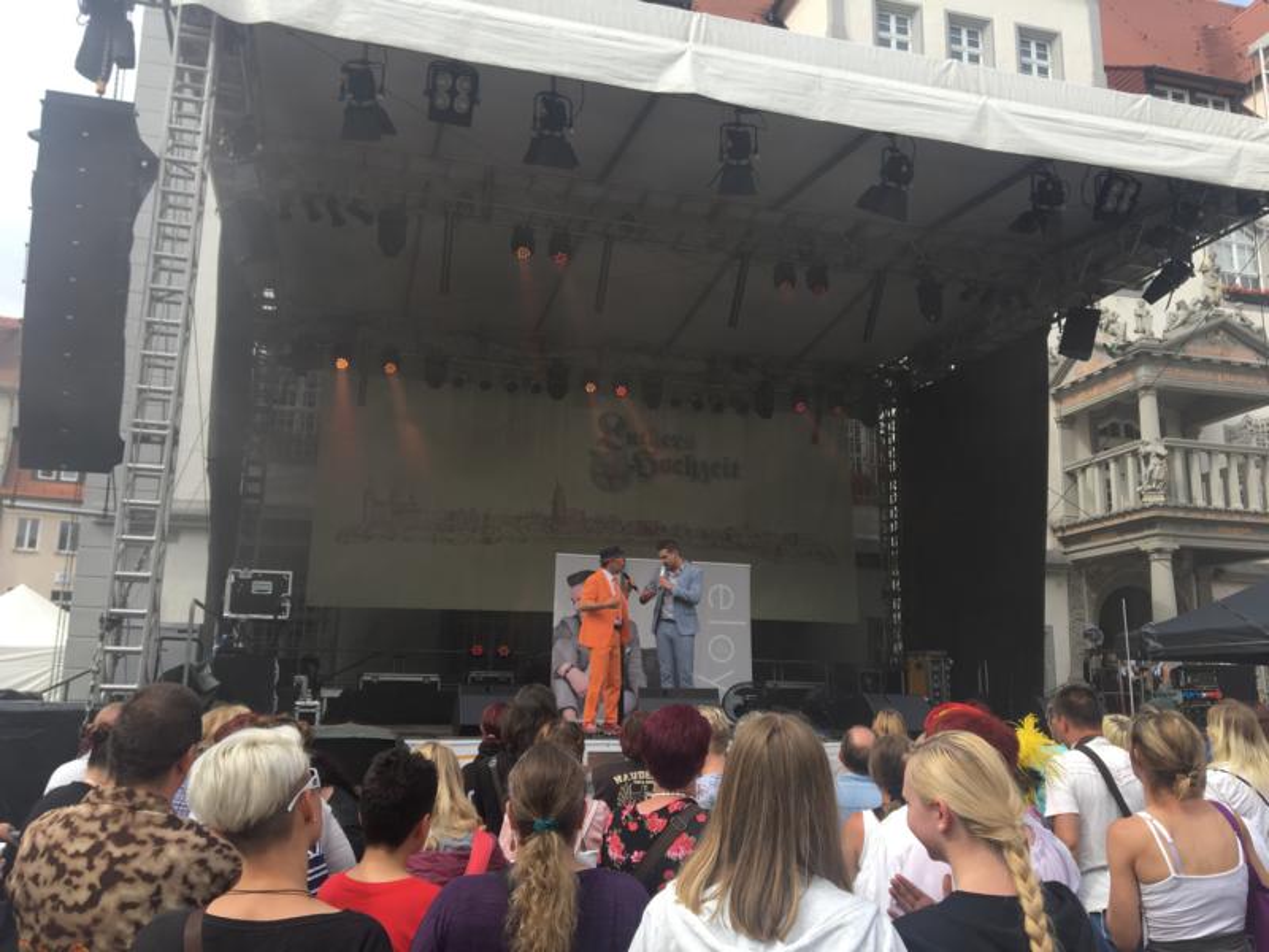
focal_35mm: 29
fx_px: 1063
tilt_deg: +12.3
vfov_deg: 48.2
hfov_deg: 61.7
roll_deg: -1.0
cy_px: 476
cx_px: 634
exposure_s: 1/591
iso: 25
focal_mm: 4.15
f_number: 2.2
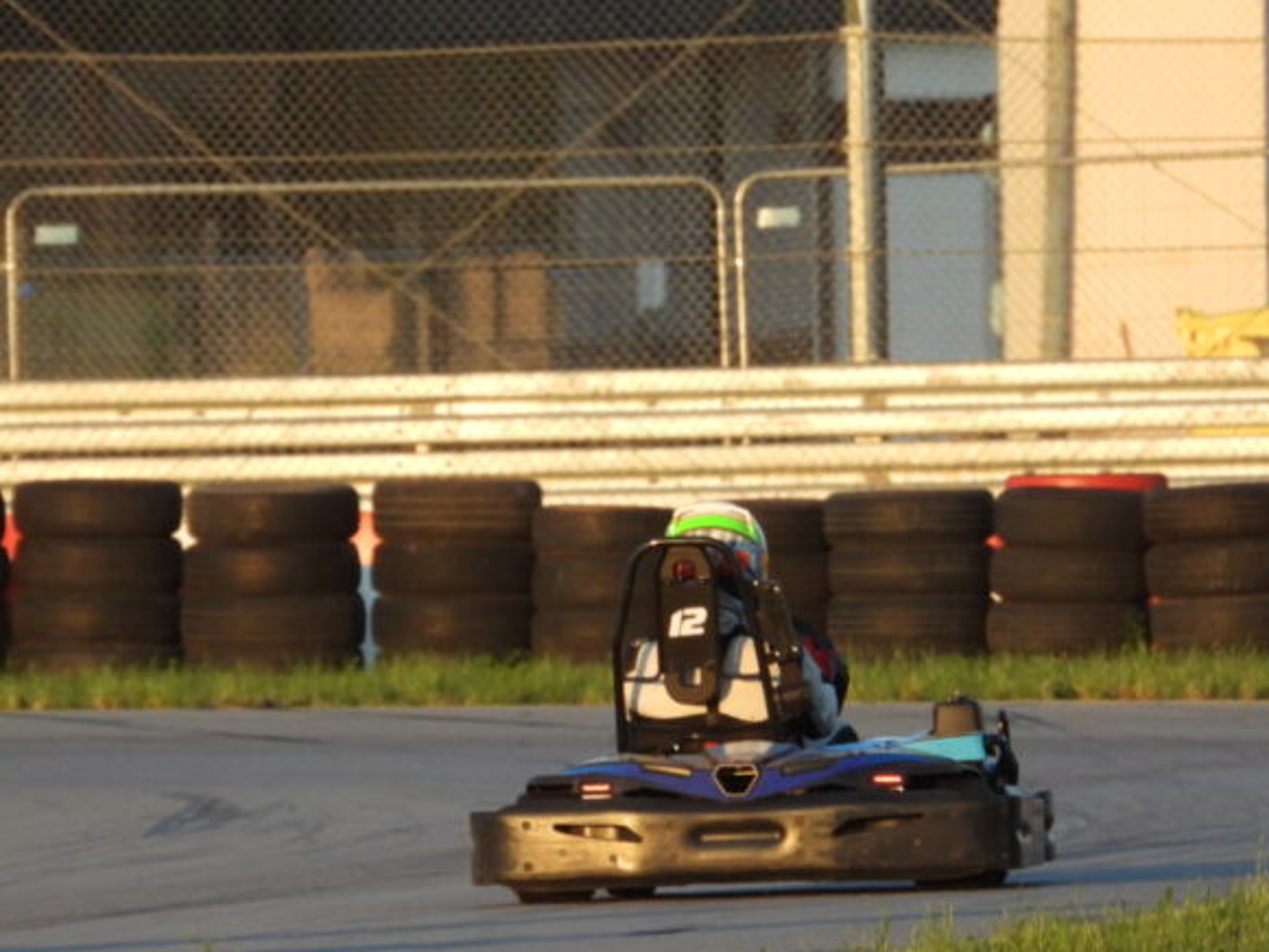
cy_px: 502
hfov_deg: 1.5
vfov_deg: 1.1
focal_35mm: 1322
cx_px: 524
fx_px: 48474
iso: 400
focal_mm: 180
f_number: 5.6
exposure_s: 1/500
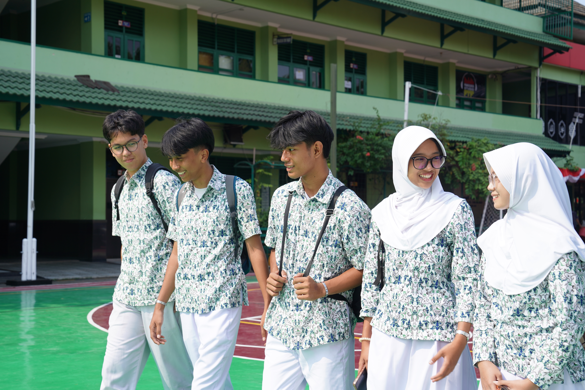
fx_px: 894
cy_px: 195
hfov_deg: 36.2
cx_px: 292
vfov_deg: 24.6
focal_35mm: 55
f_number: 7.1
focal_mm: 55
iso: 100
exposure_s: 1/200
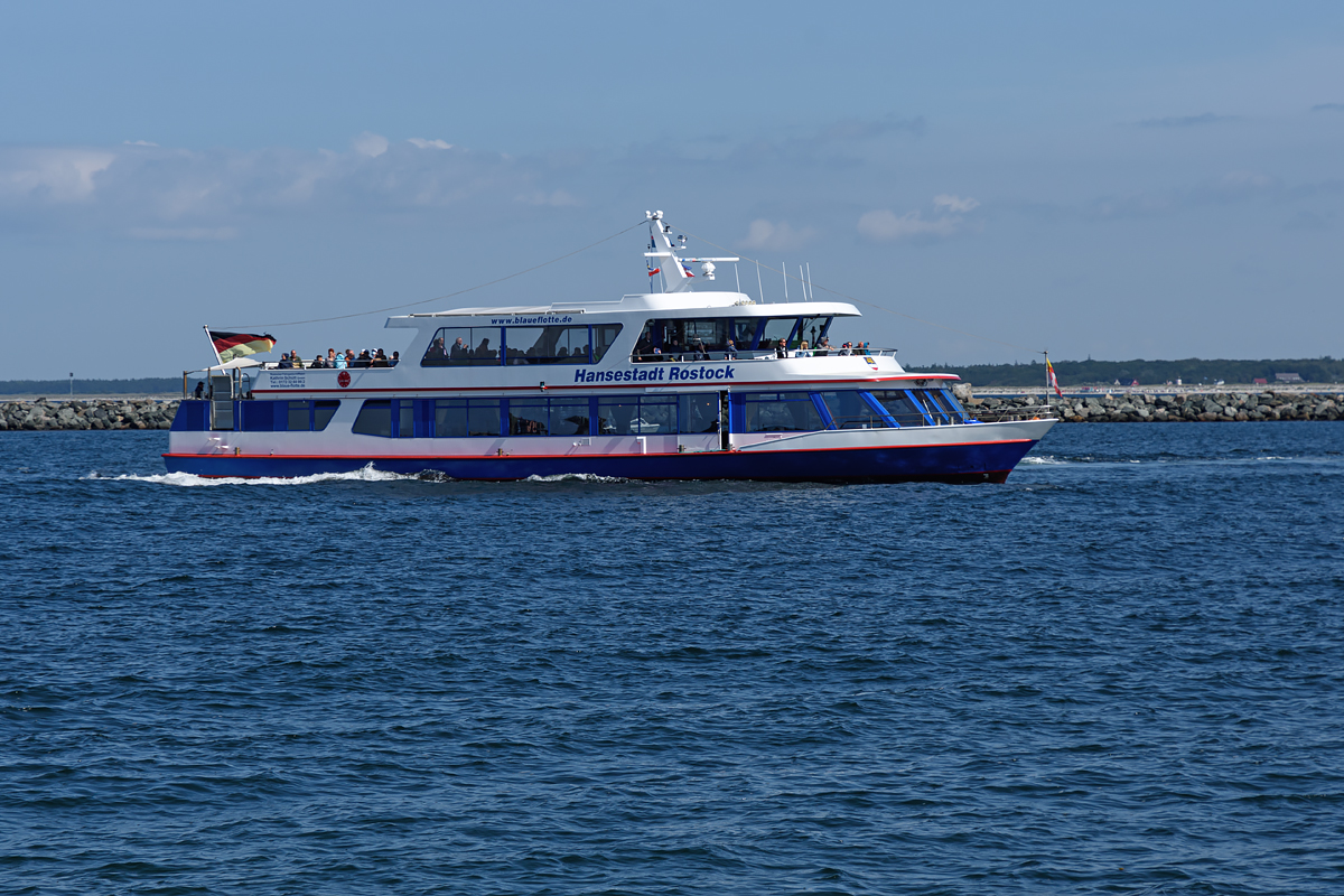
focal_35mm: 120
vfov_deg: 11.4
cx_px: 672
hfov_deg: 17.1
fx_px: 4480
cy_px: 448
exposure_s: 1/640
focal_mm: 80
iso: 100
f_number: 8
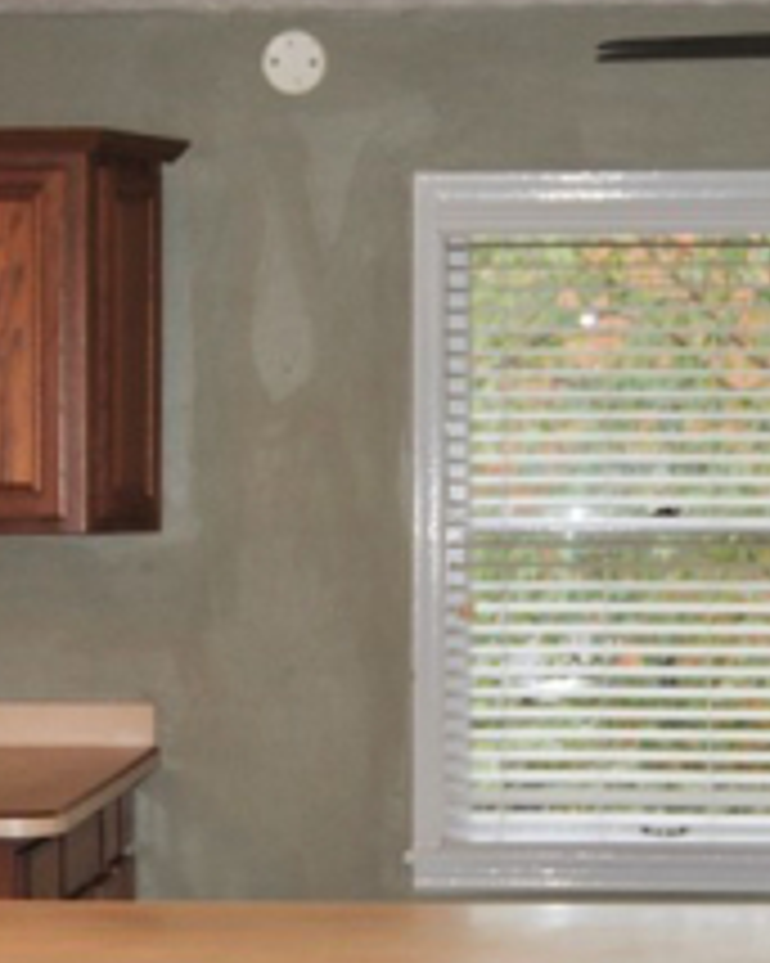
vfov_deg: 13.9
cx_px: 144
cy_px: 729
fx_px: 3934
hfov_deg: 11.1
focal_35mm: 138
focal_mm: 28
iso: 200
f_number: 4
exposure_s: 1/60
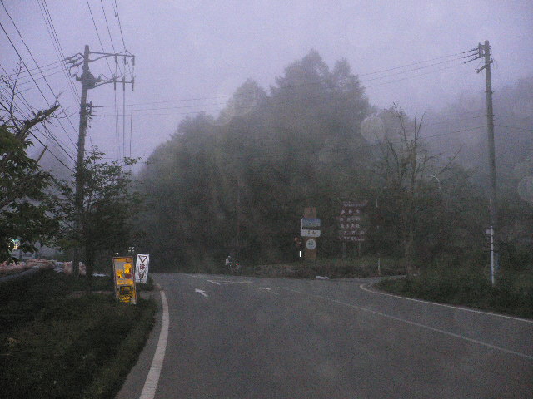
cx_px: 266
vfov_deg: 40.7
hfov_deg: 52.6
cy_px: 200
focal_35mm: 35
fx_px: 539
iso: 400
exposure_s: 1/60
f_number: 2.8
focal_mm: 5.8
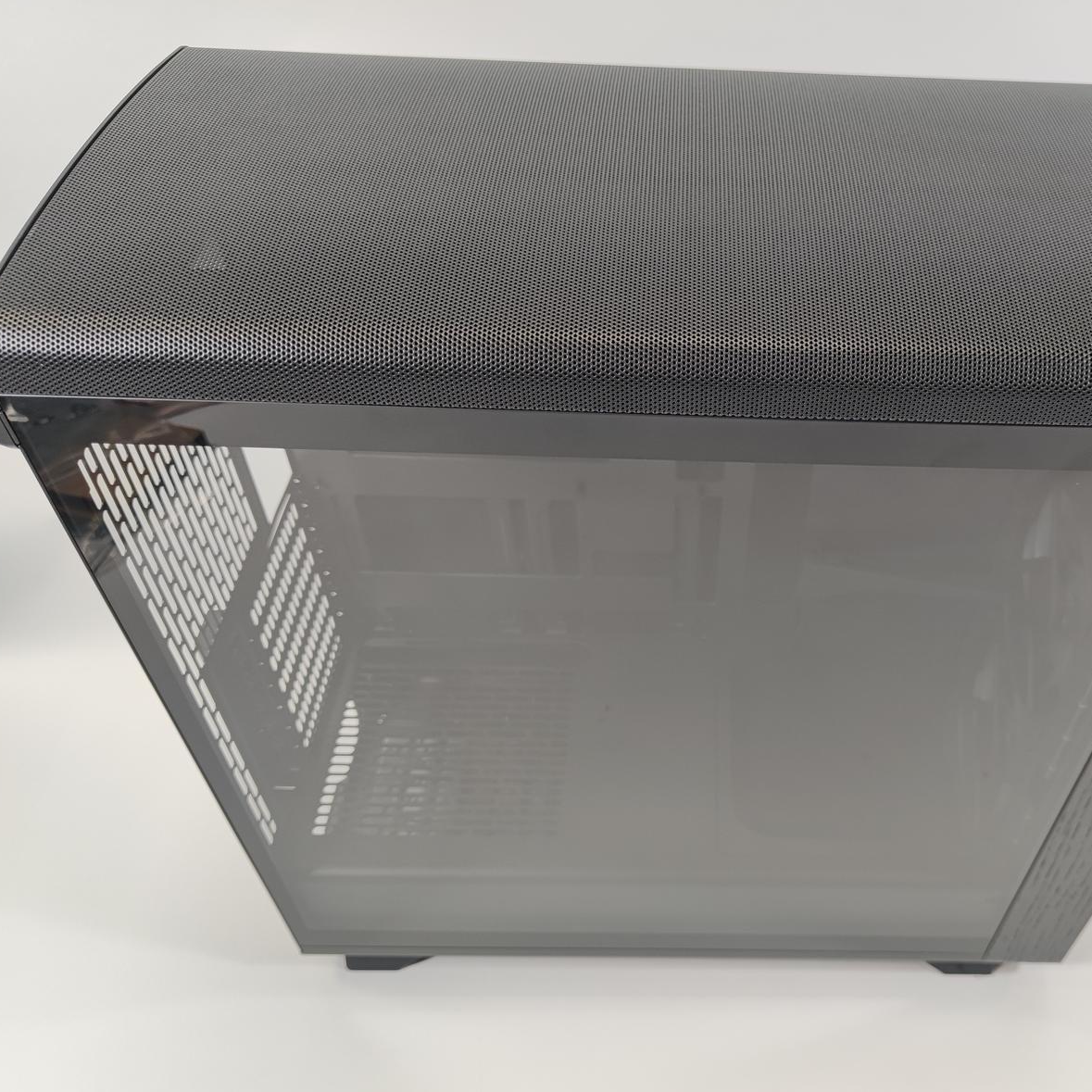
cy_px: 548
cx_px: 728
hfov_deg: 53.0
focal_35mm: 30
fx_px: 1071
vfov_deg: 54.0
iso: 108
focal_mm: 6.78
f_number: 1.85
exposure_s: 1/100
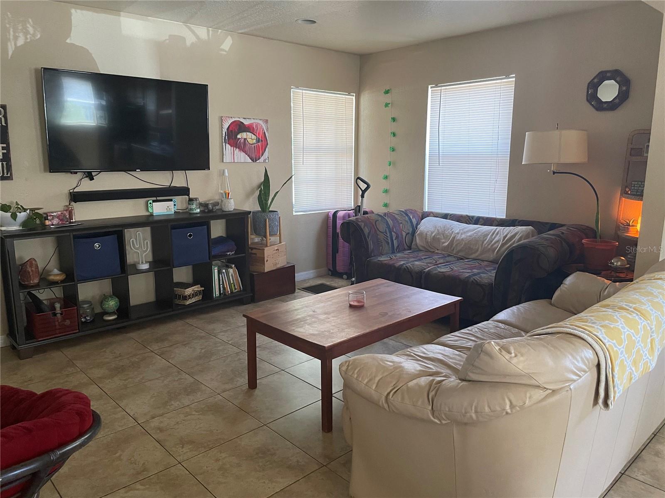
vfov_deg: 53.1
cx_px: 332
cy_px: 249
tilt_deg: -9.5
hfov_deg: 67.3
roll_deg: +0.2
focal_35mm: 26
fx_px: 499
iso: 500
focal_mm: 4.2
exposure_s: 1/60
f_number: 1.6
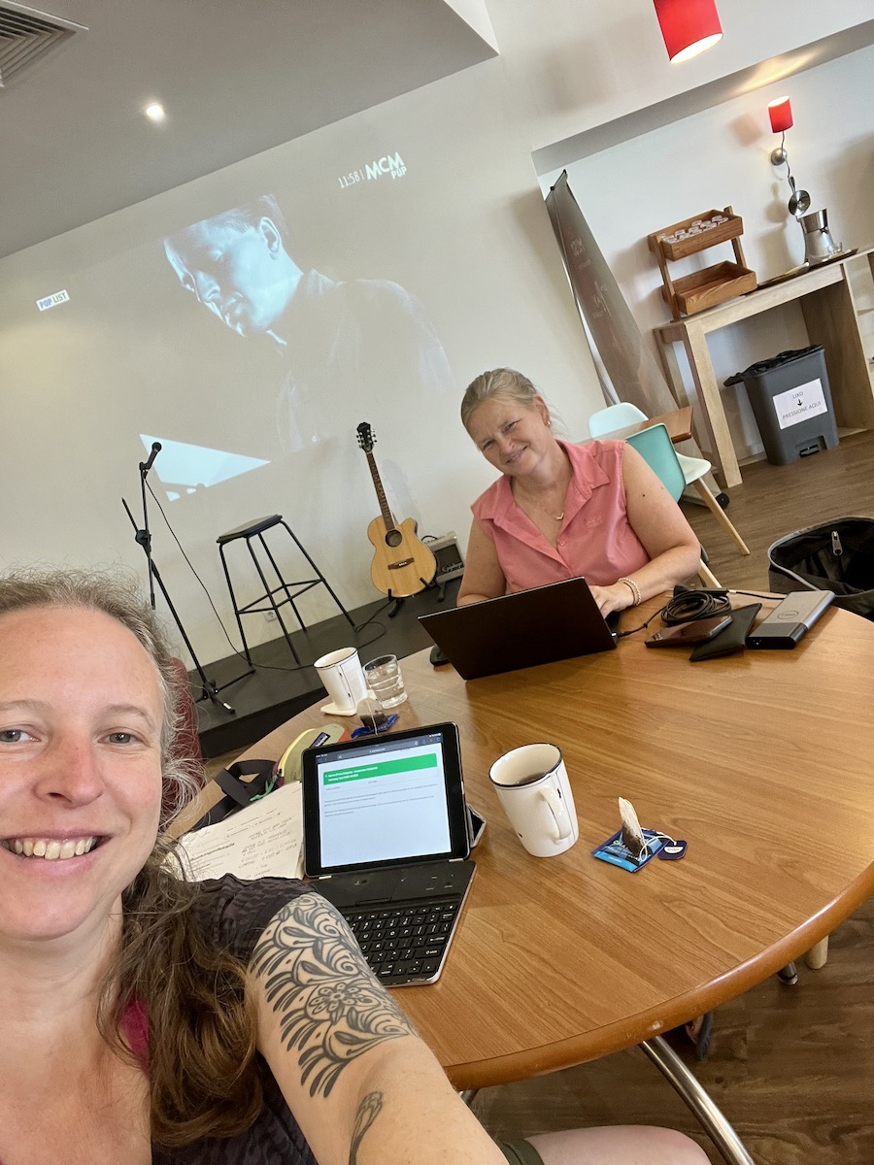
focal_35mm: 23
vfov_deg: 73.9
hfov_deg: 58.9
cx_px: 437
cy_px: 582
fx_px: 774
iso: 125
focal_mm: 2.71
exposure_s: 1/50
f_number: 2.2
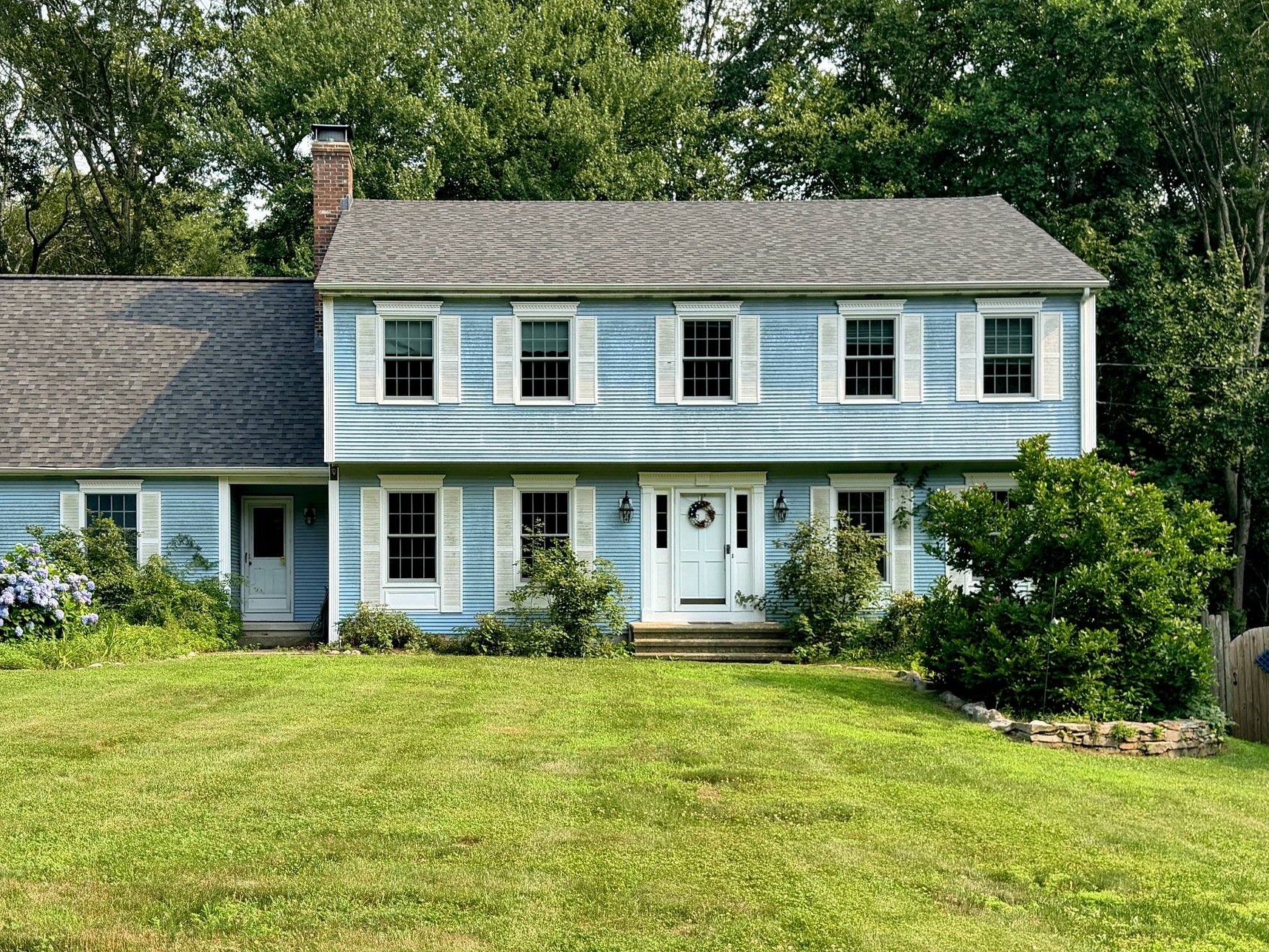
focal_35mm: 43
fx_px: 1576
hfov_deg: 43.7
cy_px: 589
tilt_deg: +1.8
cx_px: 525
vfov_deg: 33.4
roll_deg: +0.6
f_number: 1.78
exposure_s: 1/2169
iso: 100
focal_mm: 6.76
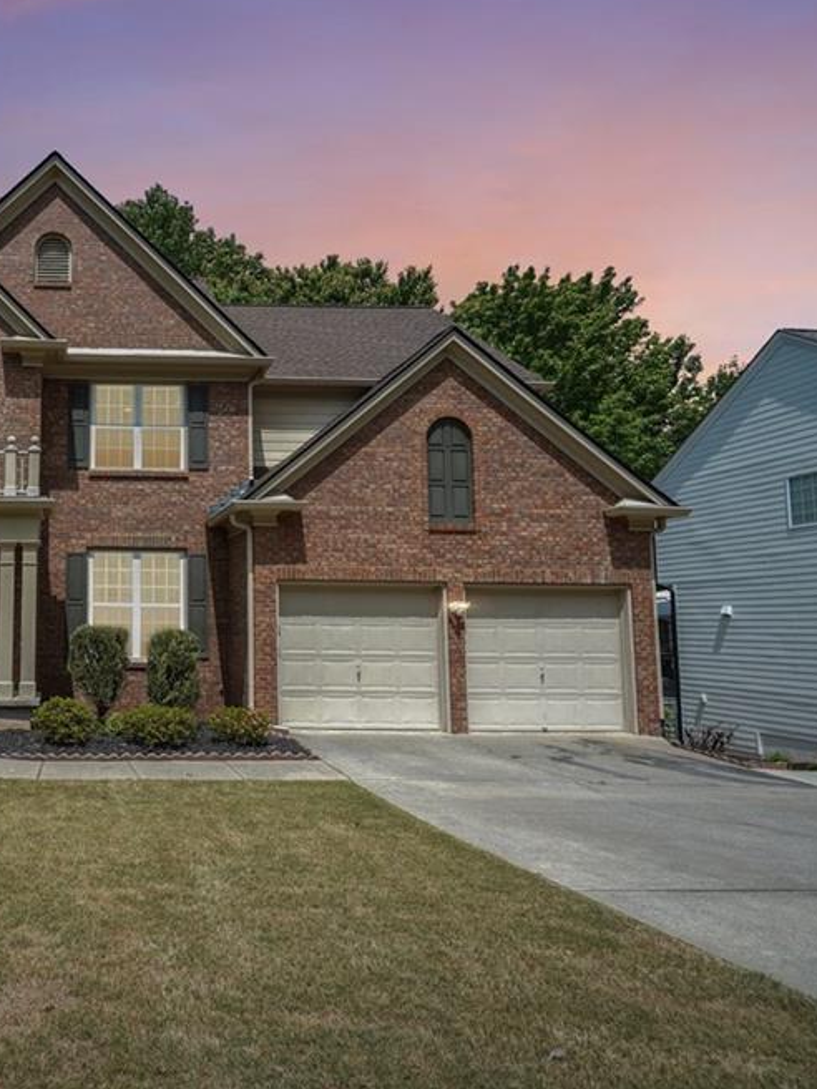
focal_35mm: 24
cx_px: 83
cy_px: 540
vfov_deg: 71.6
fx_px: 755
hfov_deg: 50.5
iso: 50
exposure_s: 1/250
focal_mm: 16
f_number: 5
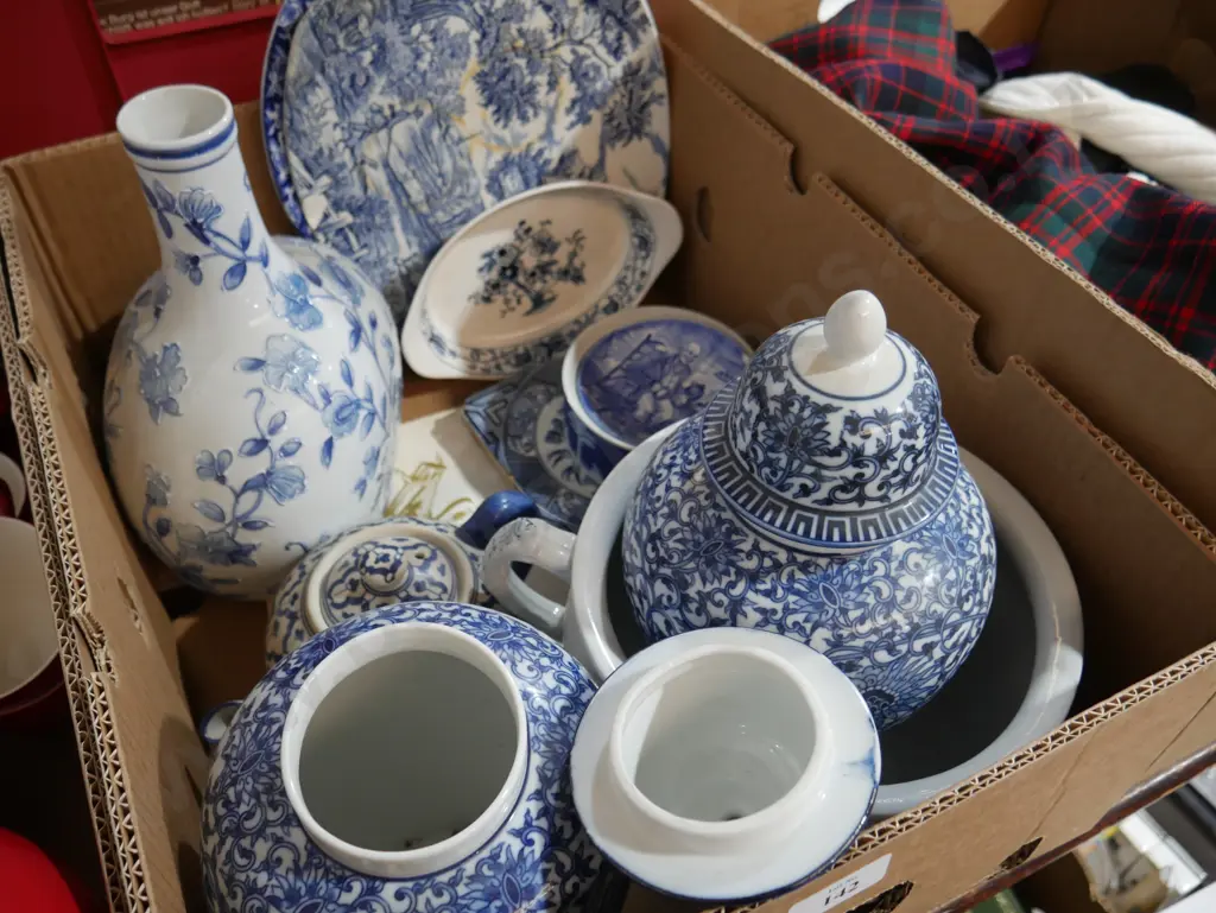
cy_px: 456
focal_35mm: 28
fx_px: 984
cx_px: 608
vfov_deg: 49.8
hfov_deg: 63.4
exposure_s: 1/60
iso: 800
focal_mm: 14
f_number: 3.5
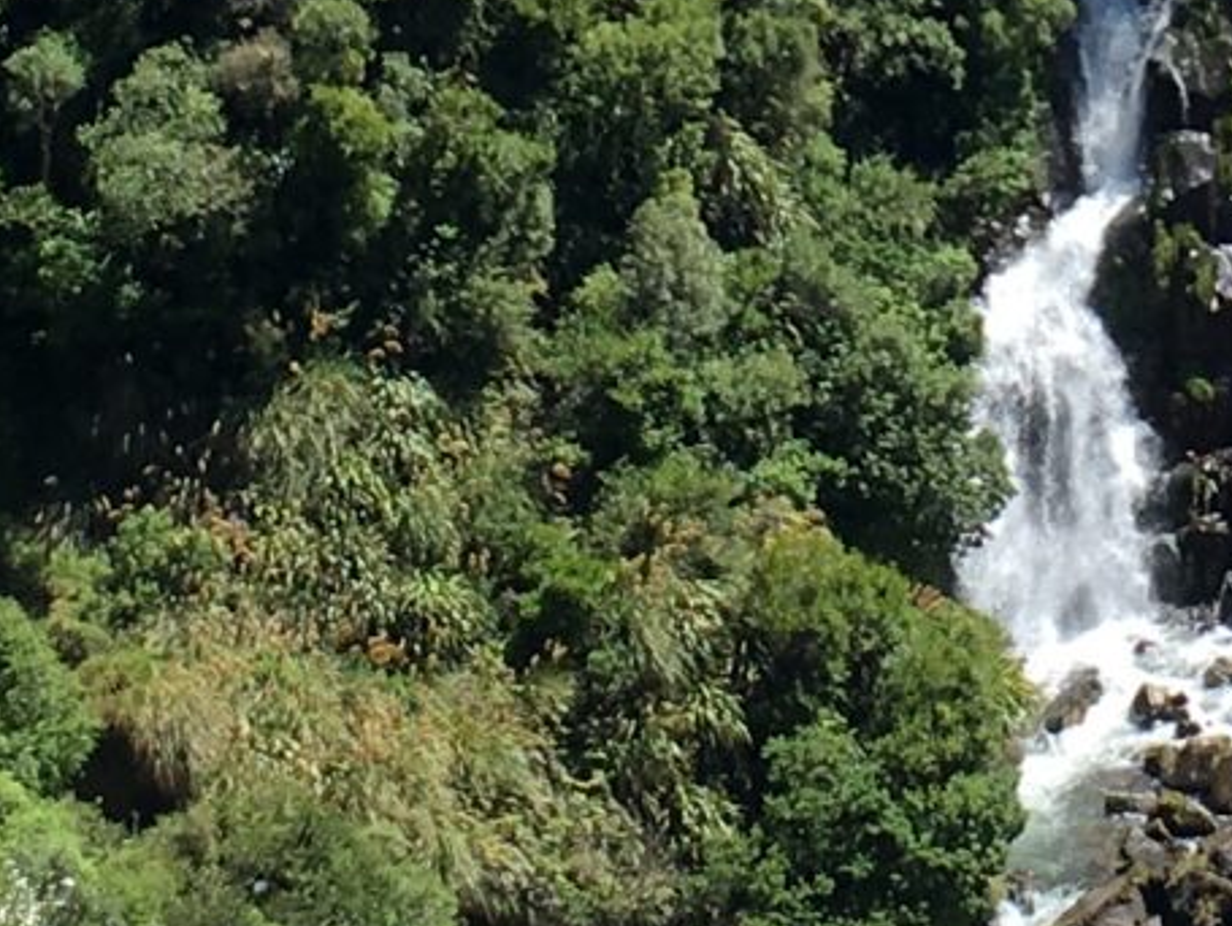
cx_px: 991
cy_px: -257
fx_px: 5806
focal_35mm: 163
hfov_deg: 12.1
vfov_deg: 9.0
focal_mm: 4.15
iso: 25
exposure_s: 1/927
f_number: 2.2
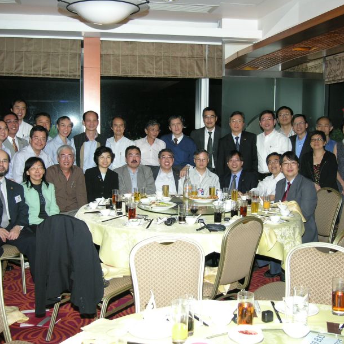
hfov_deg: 38.3
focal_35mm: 44
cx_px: 172
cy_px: 171
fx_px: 495
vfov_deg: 38.3
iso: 100
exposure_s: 1/250
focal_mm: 9.3
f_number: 3.1
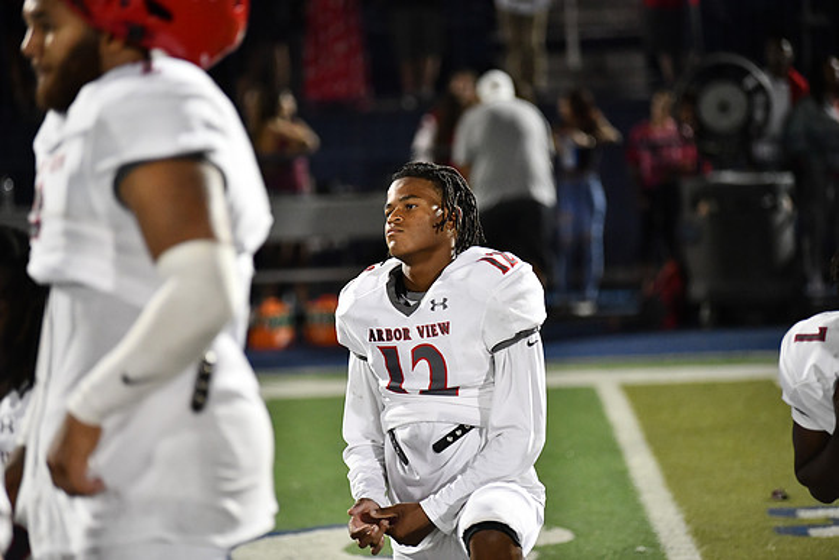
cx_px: 420
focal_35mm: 155
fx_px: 3613
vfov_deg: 8.9
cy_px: 280
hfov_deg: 13.2
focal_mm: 155
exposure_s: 1/1250
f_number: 2.8
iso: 6400
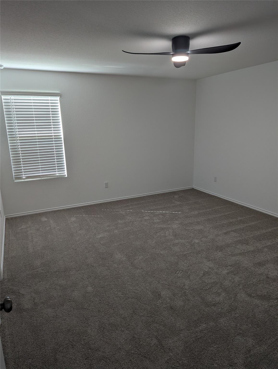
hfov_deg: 56.9
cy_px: 184
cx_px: 139
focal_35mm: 24
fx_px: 256
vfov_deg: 71.5
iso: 57
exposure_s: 1/60
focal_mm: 6.81
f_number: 1.85
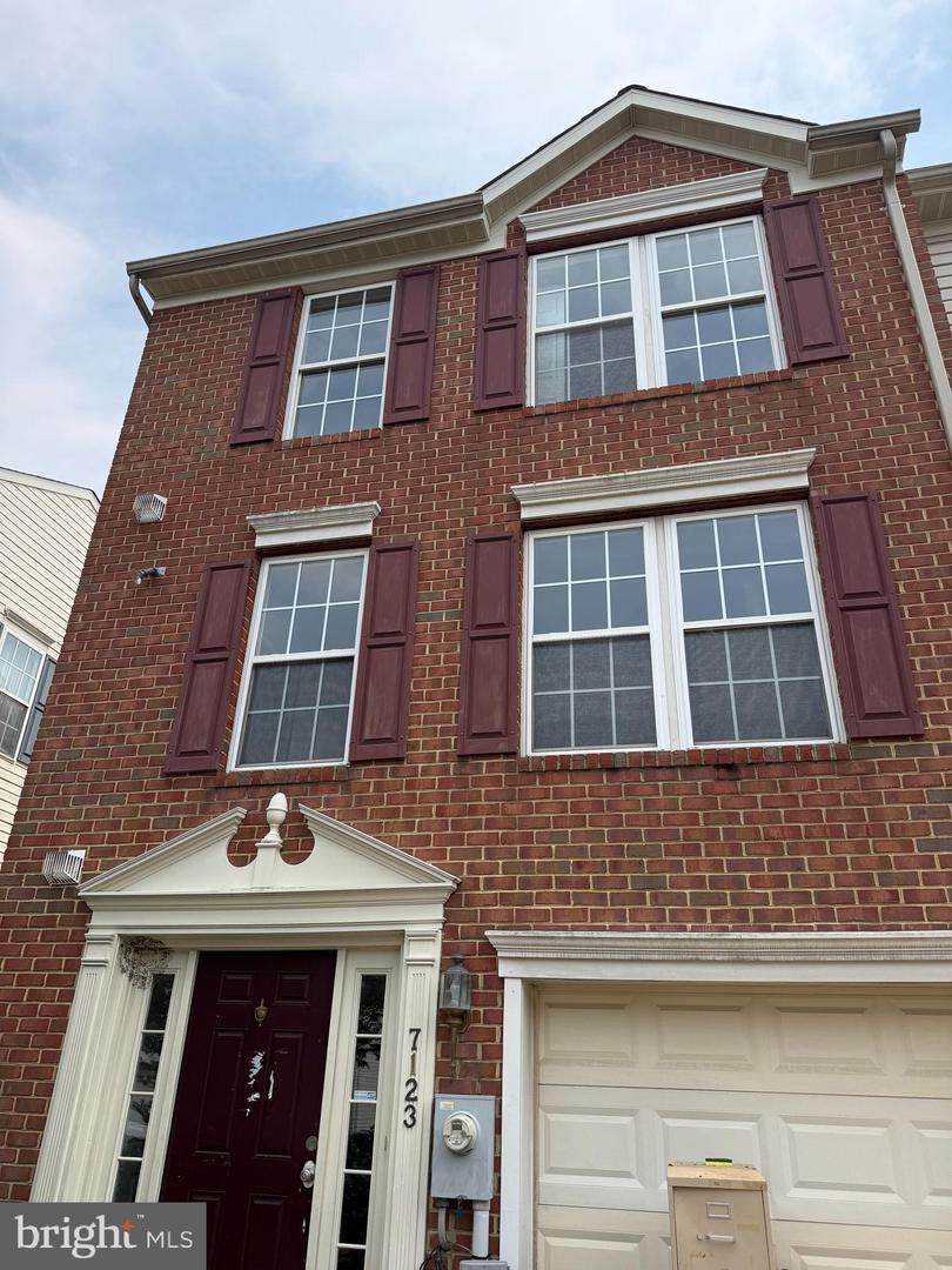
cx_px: 476
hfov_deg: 56.8
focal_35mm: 24
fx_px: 880
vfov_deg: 71.6
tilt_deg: +27.2
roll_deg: -1.9
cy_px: 635
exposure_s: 1/4167
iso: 100
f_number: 1.78
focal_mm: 6.76
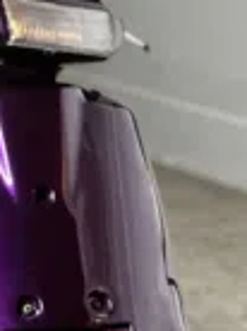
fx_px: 2138
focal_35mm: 224
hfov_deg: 6.6
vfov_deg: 8.8
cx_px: 50
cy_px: 237
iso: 1250
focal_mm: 9
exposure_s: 1/14
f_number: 2.8
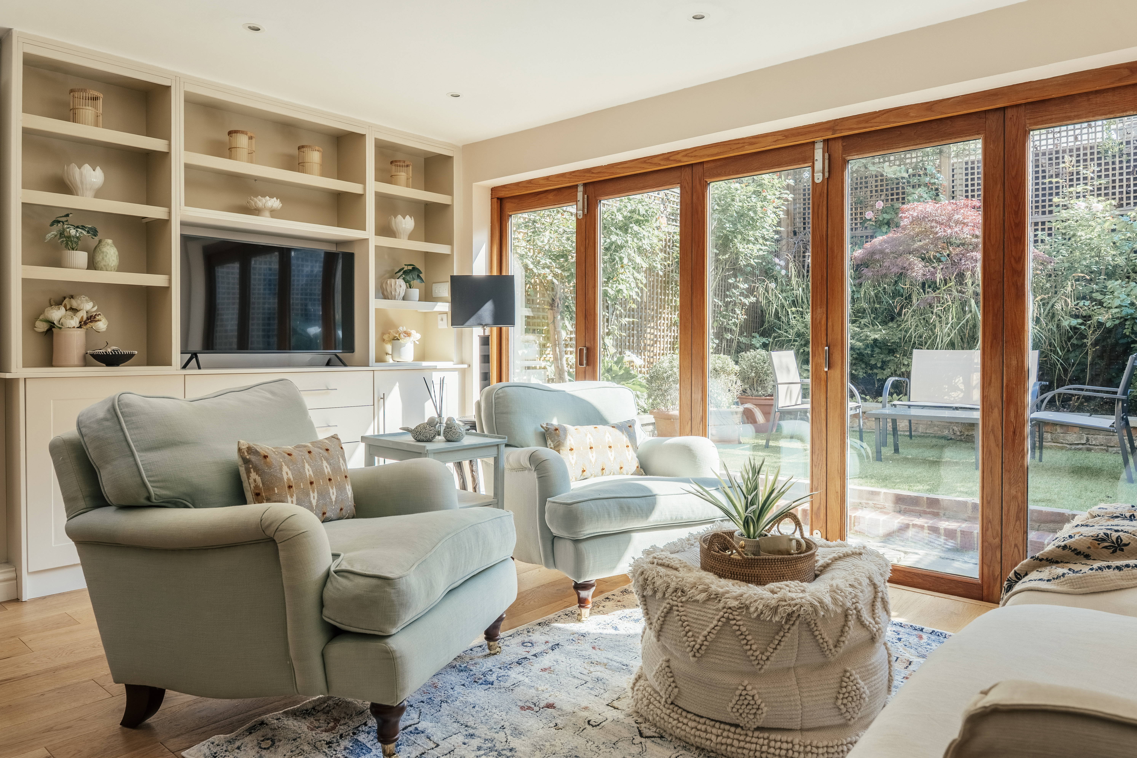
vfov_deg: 53.1
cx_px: 568
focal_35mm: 24
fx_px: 758
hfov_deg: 73.7
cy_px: 379
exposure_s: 1/1600
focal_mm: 24
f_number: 8
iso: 400
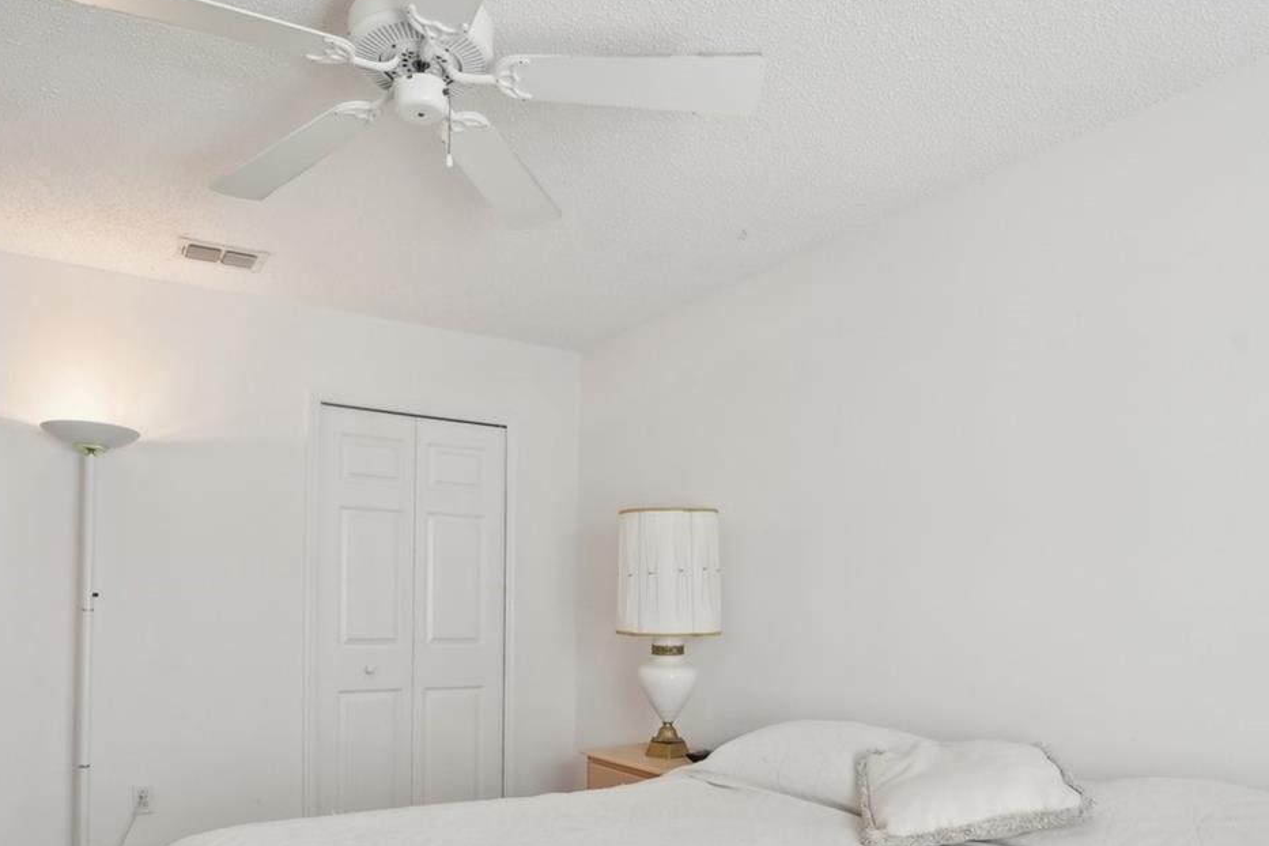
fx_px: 846
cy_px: 607
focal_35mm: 24
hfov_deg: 73.2
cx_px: 529
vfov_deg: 51.4
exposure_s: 1/15
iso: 200
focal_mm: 14
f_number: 8
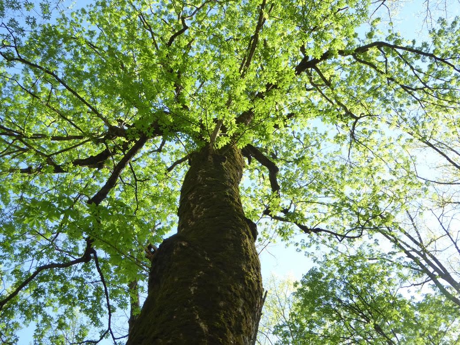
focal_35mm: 42
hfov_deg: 44.8
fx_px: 558
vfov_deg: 34.3
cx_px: 230
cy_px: 172
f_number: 3.8
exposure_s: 1/250
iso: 250
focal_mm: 7.2
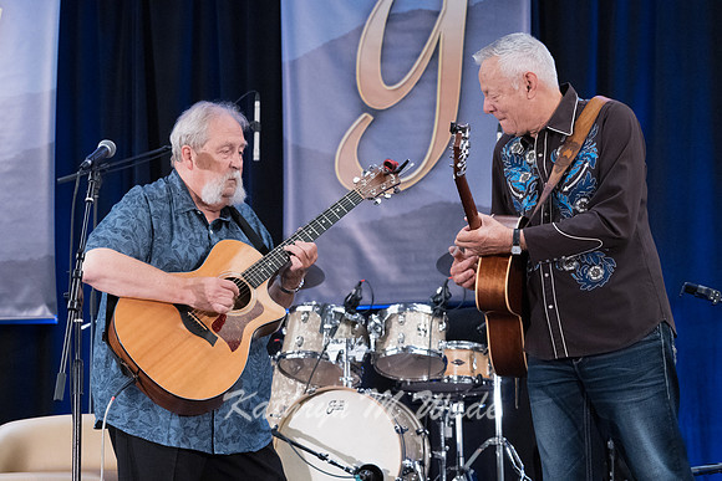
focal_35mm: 94
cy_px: 240
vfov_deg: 14.6
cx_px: 361
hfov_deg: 21.7
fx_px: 1886
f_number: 5.6
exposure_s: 1/250
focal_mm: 94
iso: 12800
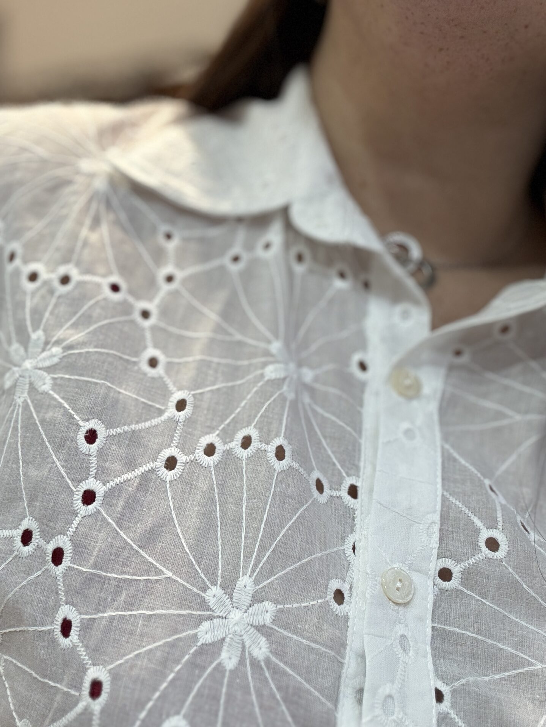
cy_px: 388
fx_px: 841
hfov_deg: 35.8
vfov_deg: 46.8
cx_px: 207
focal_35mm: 40
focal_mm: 2.69
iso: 64
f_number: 1.9
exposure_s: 1/100
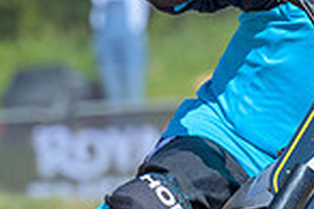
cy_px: 237
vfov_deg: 1.1
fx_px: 10403
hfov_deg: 1.7
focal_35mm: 1194
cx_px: 292
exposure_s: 1/500
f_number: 5
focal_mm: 200
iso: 140
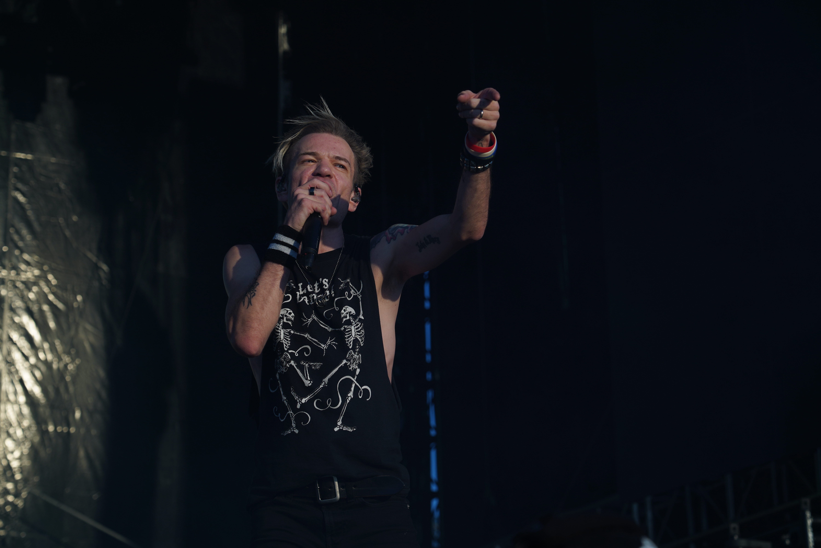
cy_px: 274
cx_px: 410
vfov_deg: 13.0
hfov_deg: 19.5
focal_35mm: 105
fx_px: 2394
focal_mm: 105
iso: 100
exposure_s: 1/400
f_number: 7.1
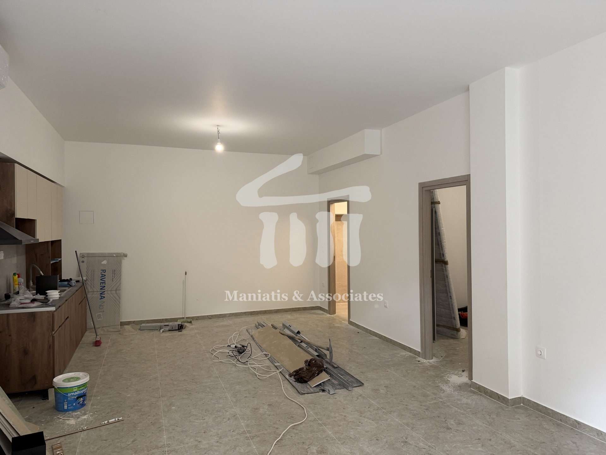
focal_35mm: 24
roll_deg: +0.4
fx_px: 420
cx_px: 303
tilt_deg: -0.4
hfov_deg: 71.6
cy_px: 228
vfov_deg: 56.8
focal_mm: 6.76
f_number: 1.78
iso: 160
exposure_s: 1/50
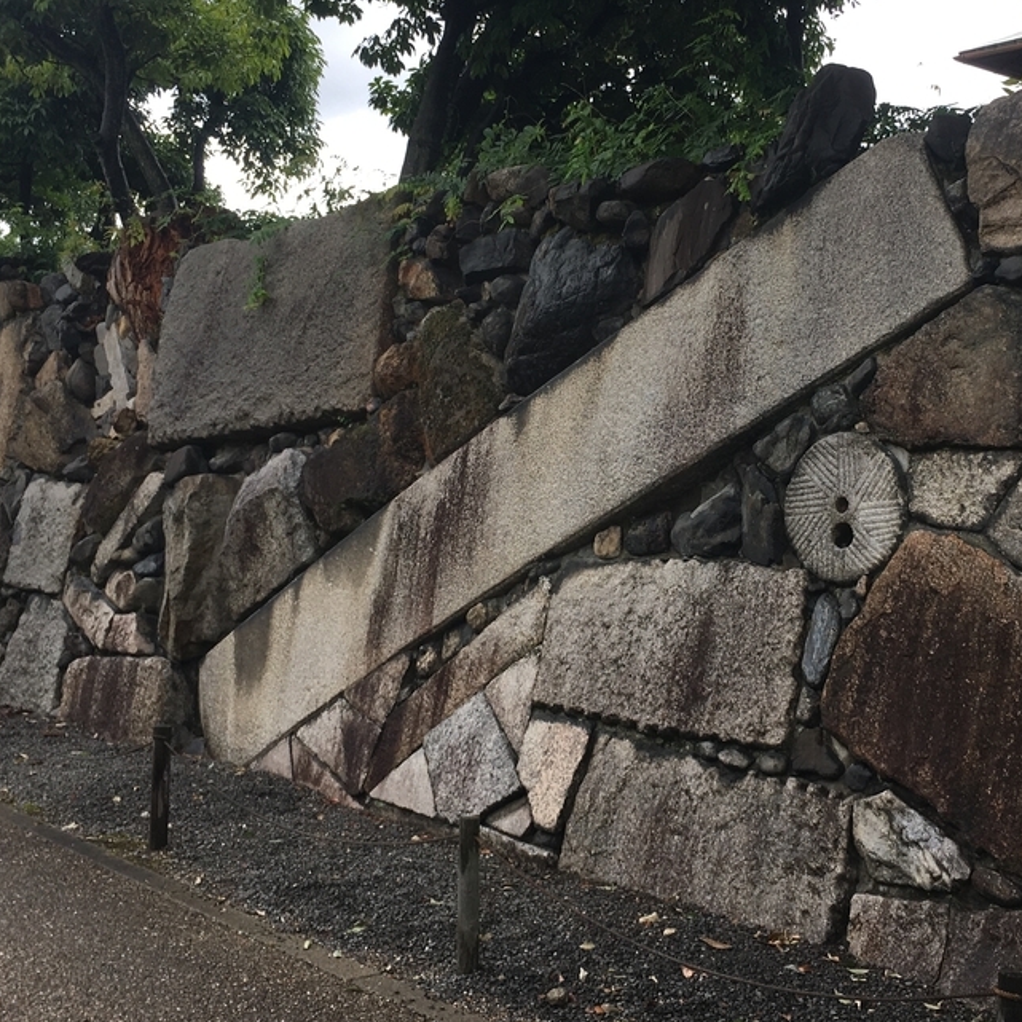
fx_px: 1603
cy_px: 443
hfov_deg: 35.2
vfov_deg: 35.3
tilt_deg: +2.3
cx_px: 643
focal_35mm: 48
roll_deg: -2.1
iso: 25
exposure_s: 1/229
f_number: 2.2
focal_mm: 4.15
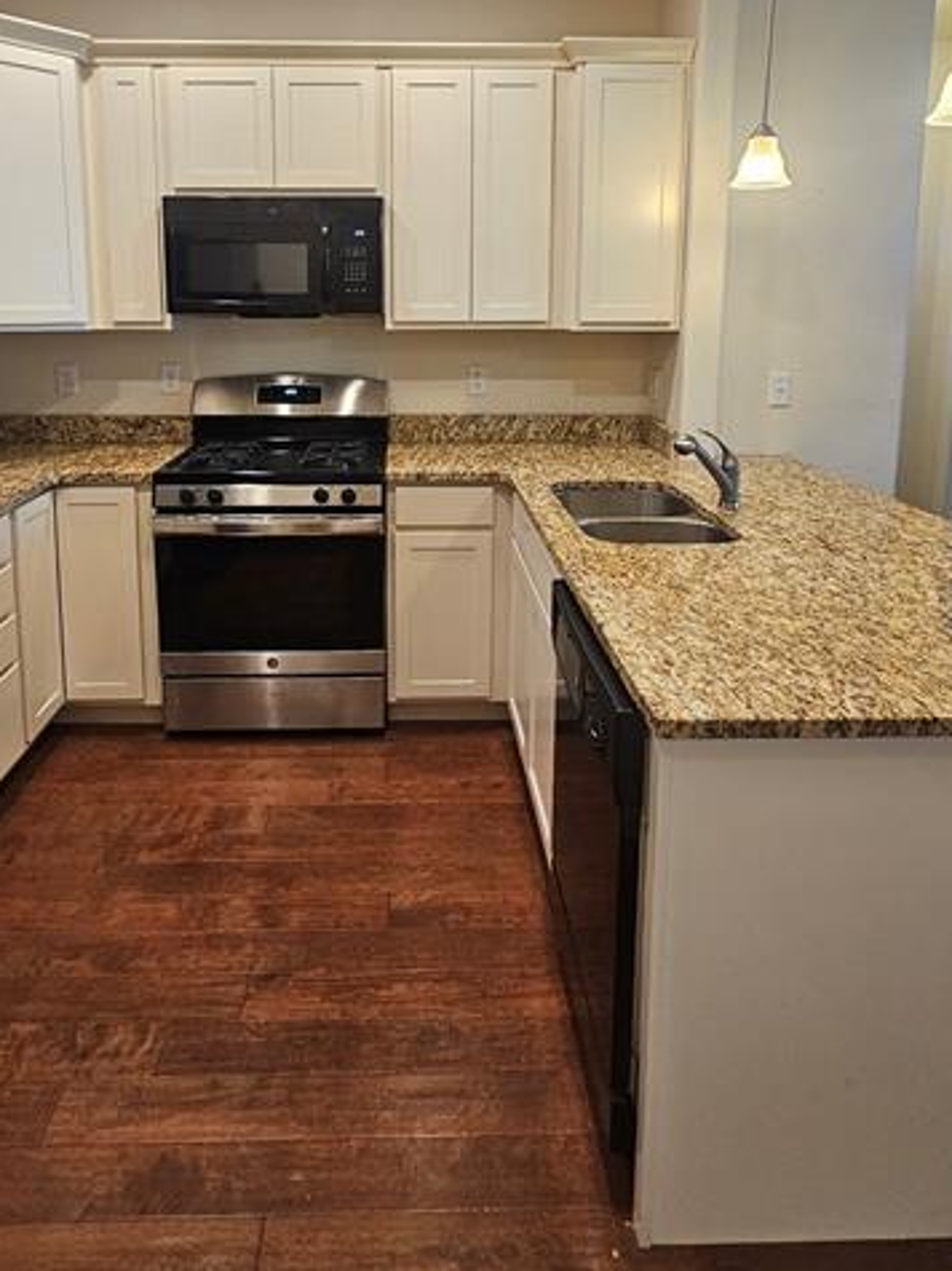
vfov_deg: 76.4
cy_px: 420
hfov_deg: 63.2
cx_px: 416
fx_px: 770
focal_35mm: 21
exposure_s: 1/60
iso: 200
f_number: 2.2
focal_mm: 2.2
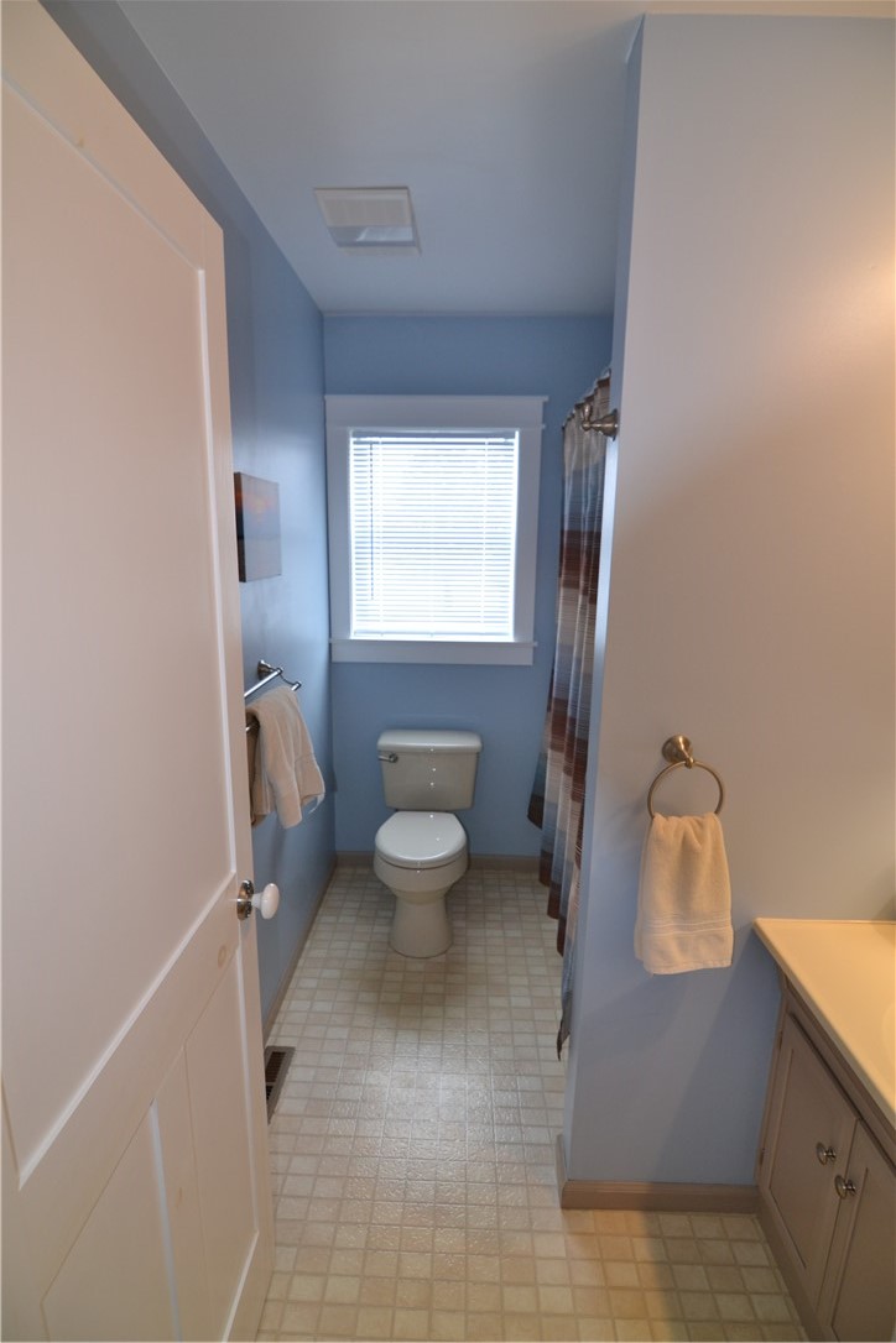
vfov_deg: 95.0
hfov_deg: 72.1
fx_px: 616
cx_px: 448
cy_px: 672
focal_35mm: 16
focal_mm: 11
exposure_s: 1/125
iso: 400
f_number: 4
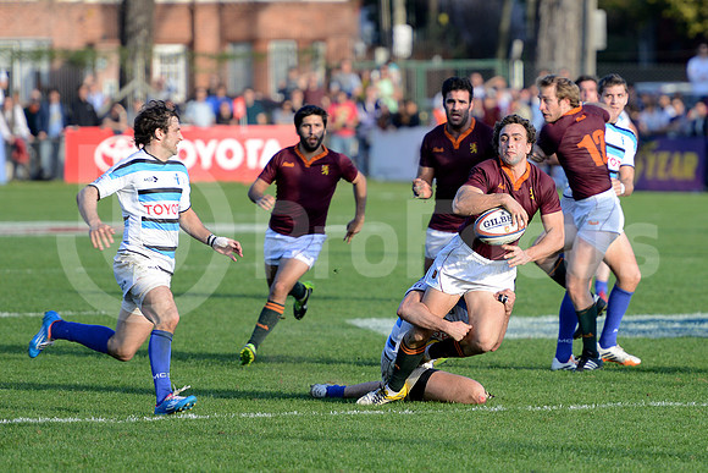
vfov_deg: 5.3
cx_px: 354
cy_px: 236
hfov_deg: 7.9
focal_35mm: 260
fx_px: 5114
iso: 500
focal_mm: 260
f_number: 4
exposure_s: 1/500
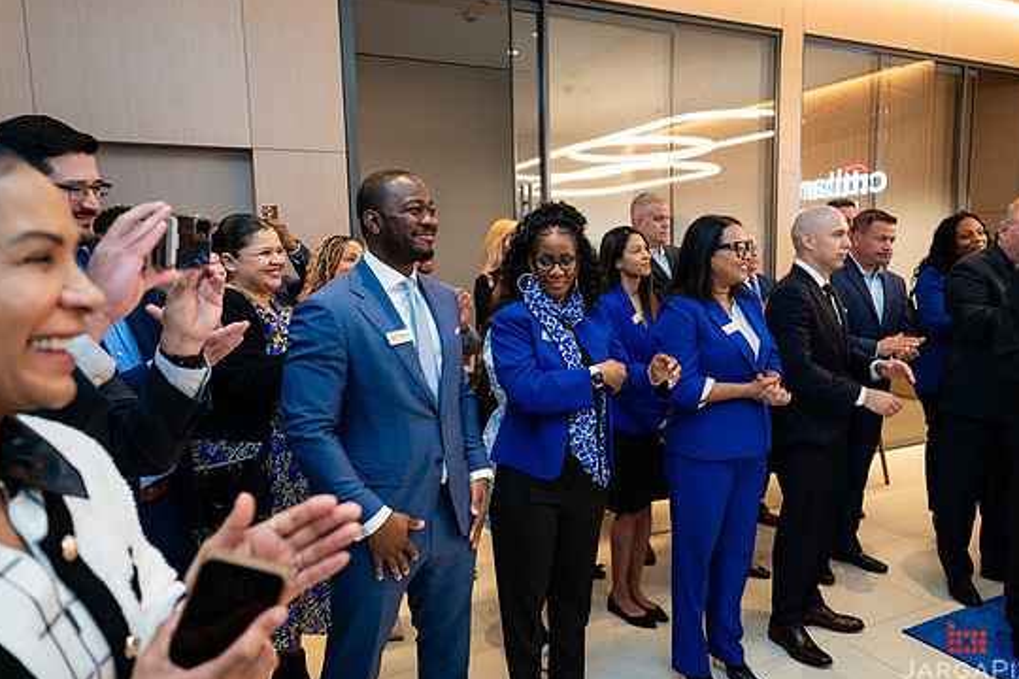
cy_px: 356
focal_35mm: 26
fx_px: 736
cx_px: 534
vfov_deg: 49.5
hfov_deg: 69.4
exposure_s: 1/200
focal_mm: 24
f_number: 3.2
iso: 500
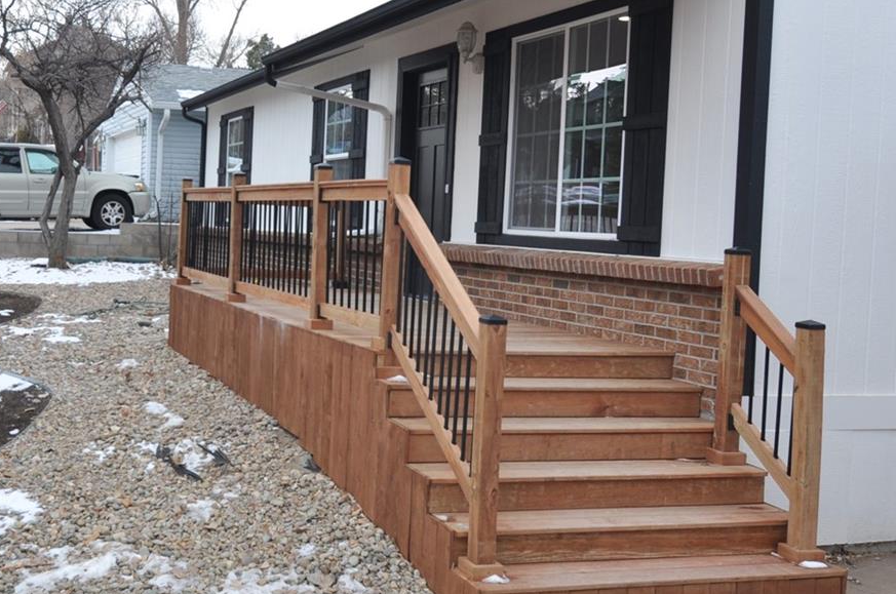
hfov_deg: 43.0
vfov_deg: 30.4
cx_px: 215
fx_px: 1093
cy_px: 248
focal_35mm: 44
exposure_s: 1/250
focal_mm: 16
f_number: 8
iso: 200
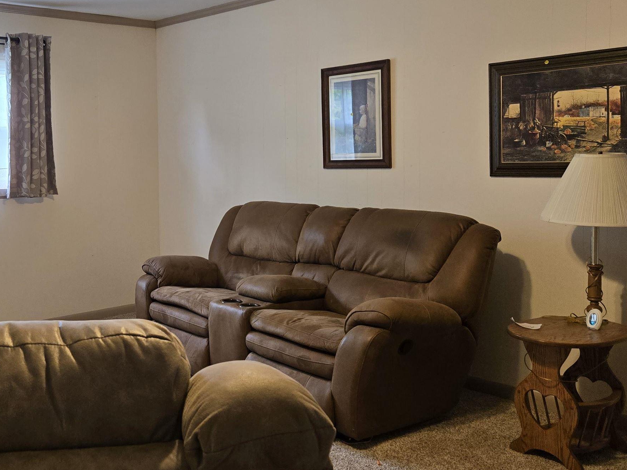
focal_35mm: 40
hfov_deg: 44.7
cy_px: 186
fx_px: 725
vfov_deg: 35.8
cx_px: 133
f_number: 1.8
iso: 160
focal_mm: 5.4
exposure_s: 1/120
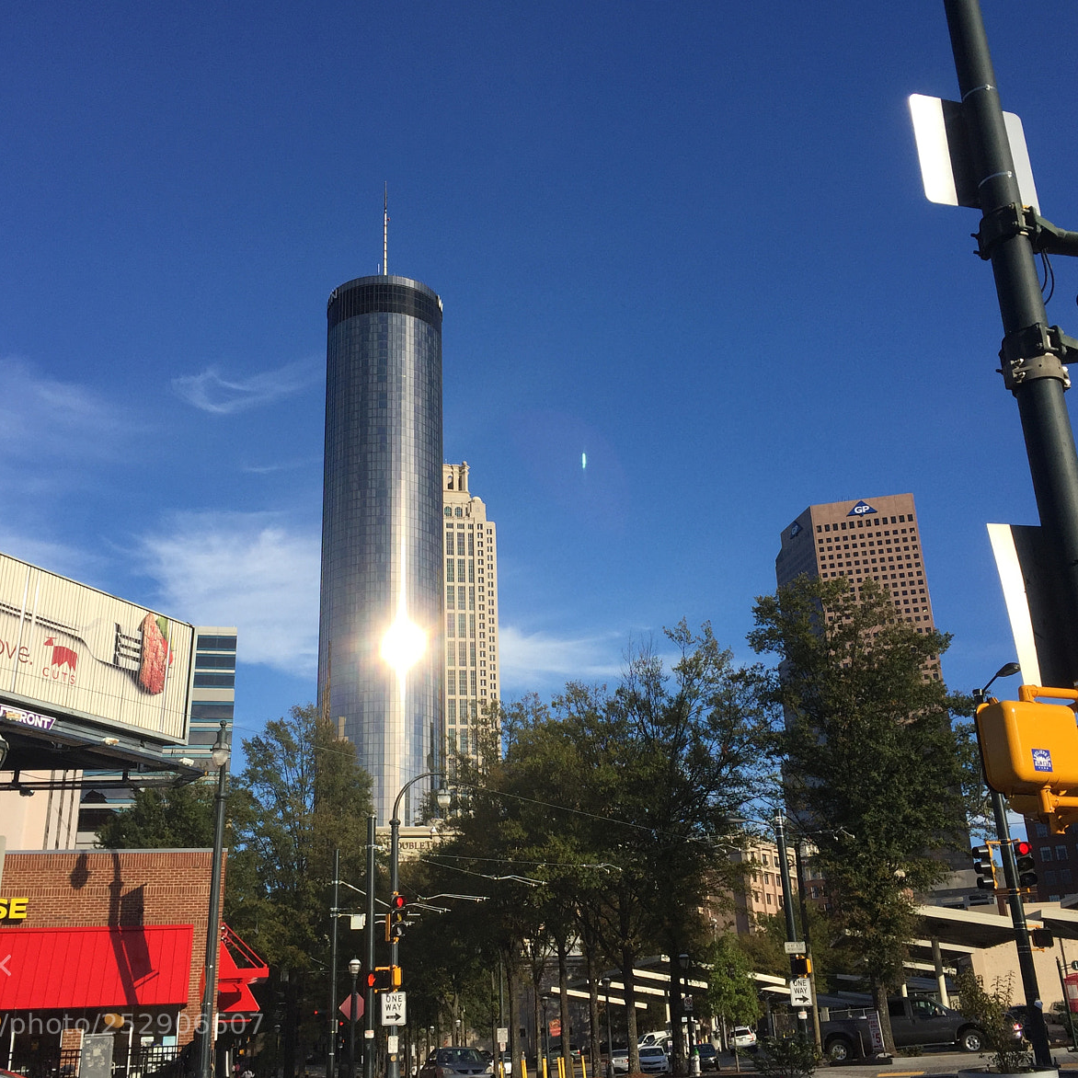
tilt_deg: +21.7
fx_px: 1233
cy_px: 545
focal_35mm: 35
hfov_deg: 47.2
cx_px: 519
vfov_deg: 47.2
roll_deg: +1.3
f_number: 2.2
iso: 32
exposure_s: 1/1883
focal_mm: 4.15
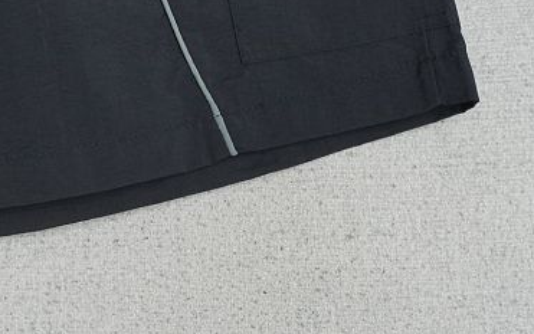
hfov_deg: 22.4
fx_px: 1297
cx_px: -1
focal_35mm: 89
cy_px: 112
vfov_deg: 14.6
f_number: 8
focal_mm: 27
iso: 1000
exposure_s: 1/160
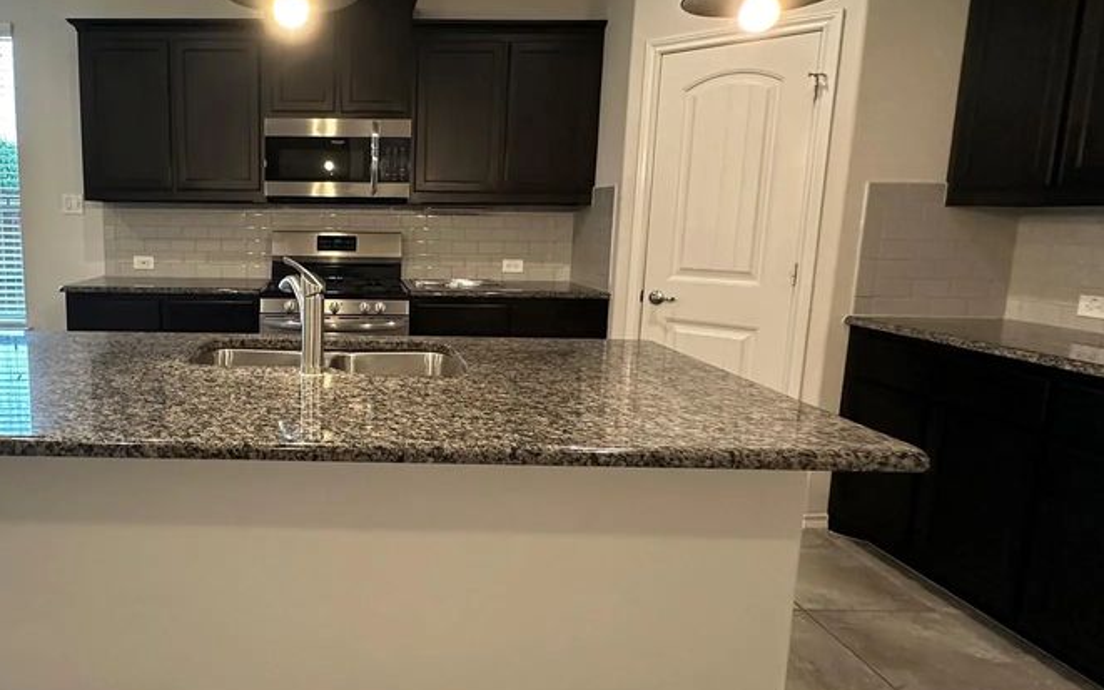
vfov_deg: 52.9
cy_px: 314
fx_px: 692
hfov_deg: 73.8
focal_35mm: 23
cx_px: 332
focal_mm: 2.22
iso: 320
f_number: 2.2
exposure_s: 1/60
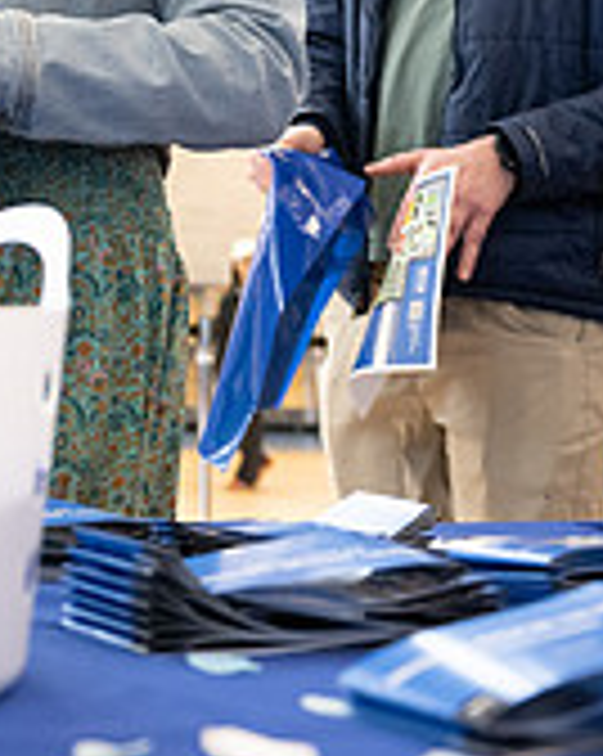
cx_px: -94
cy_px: -38
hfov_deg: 18.7
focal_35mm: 78
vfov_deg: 23.2
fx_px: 1743
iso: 2500
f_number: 2.8
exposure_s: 1/320
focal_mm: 24
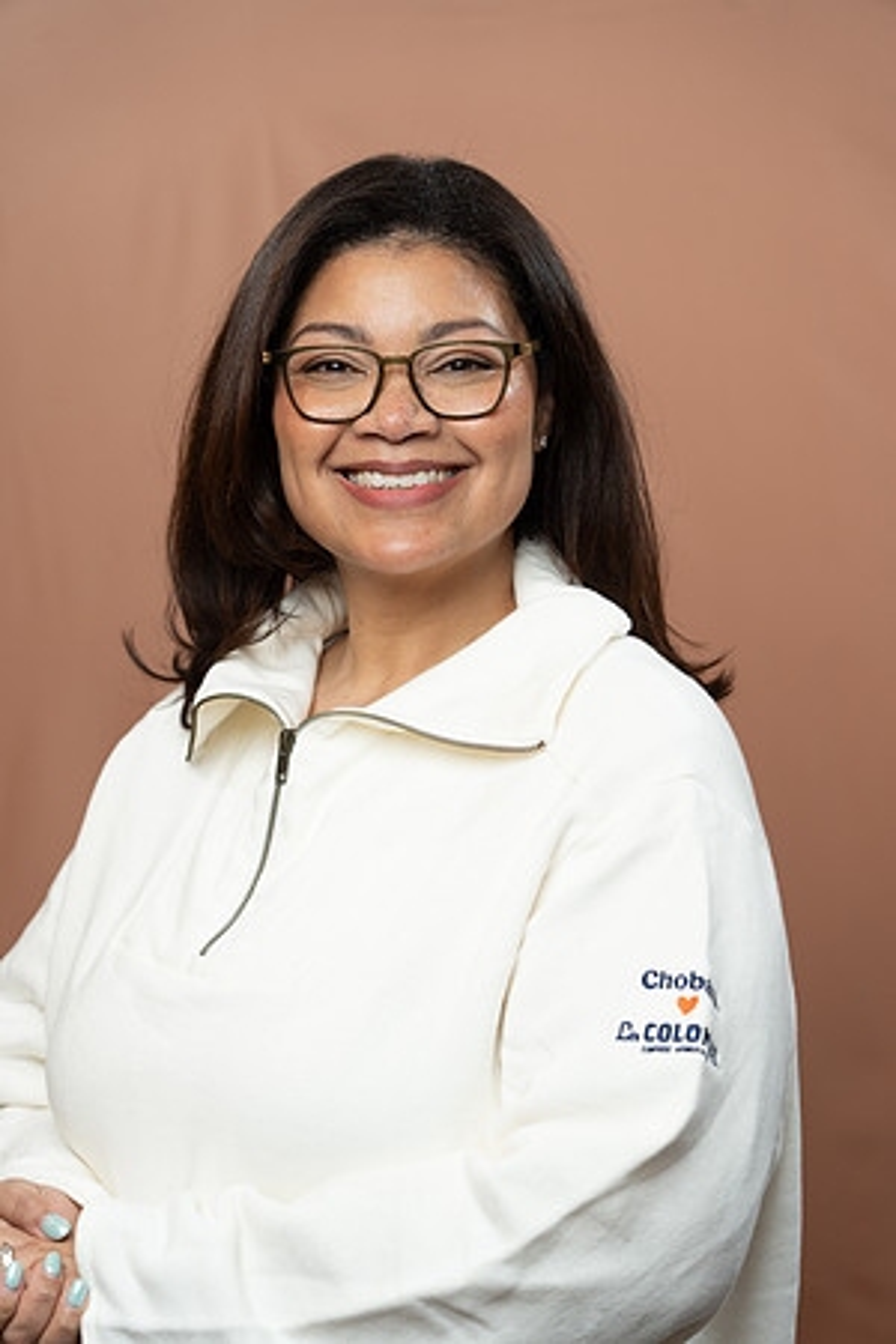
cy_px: 672
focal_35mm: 93
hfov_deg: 14.7
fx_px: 3472
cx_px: 448
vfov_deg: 21.9
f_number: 4
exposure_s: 1/160
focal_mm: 93
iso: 320
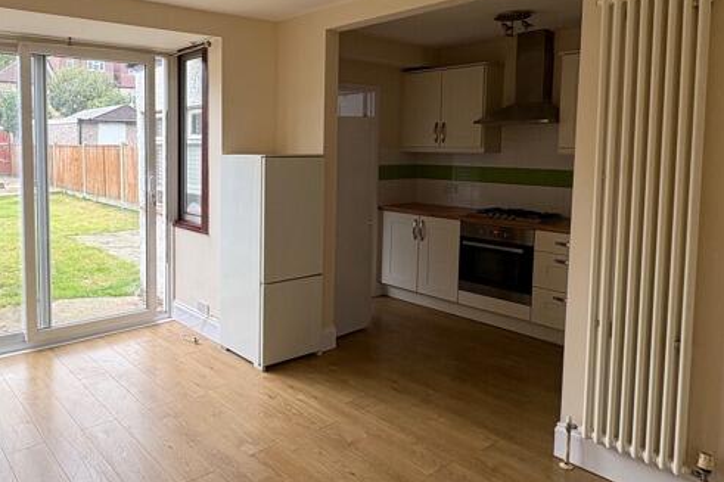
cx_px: 222
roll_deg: +0.1
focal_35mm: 27
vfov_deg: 47.5
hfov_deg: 65.0
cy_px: 186
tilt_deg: -4.9
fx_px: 543
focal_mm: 2.22
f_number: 2.2
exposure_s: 1/99
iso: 50
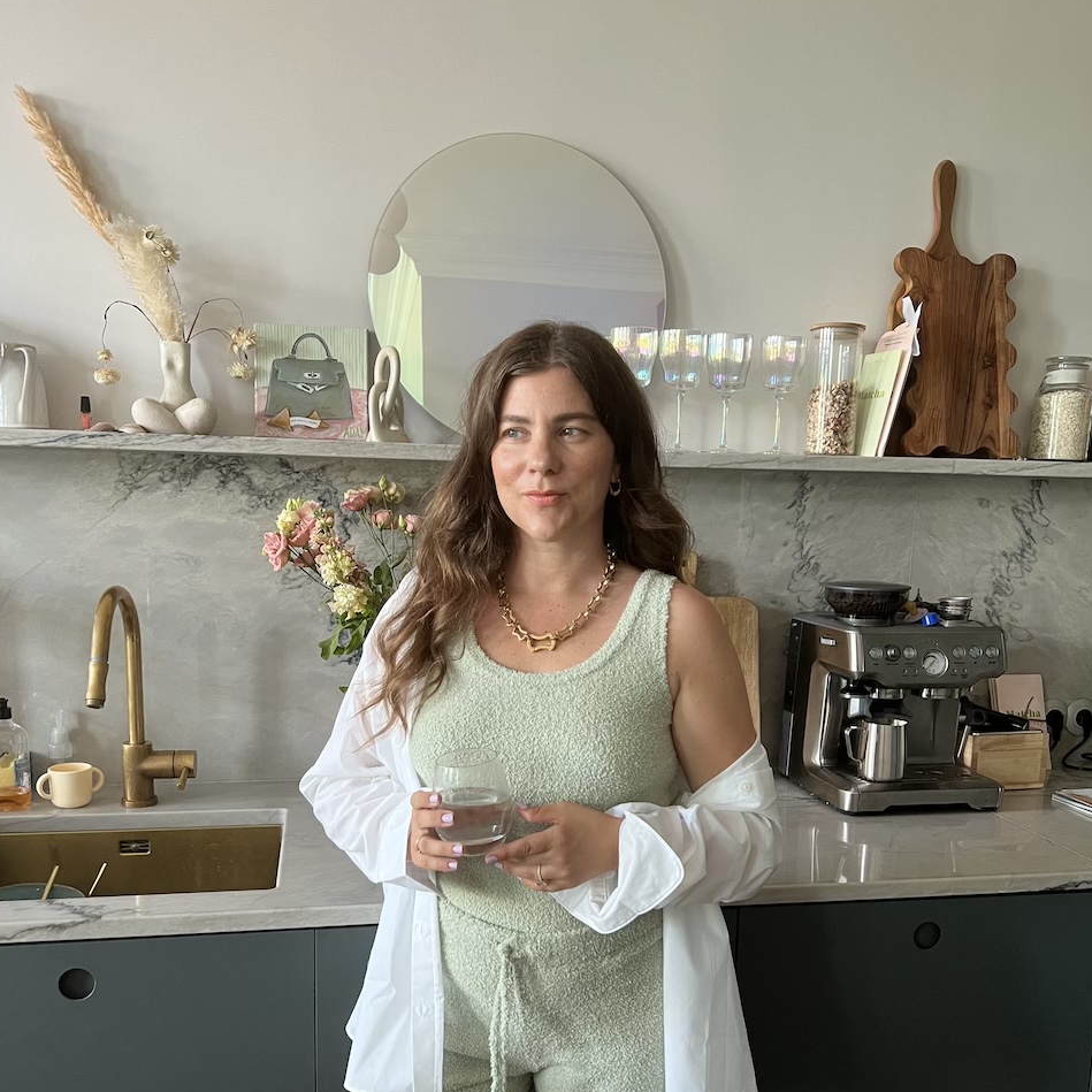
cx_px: 543
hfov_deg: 52.5
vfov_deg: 52.0
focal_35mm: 31
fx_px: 1106
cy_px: 685
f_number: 1.5
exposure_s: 1/50
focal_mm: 5.7
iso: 200
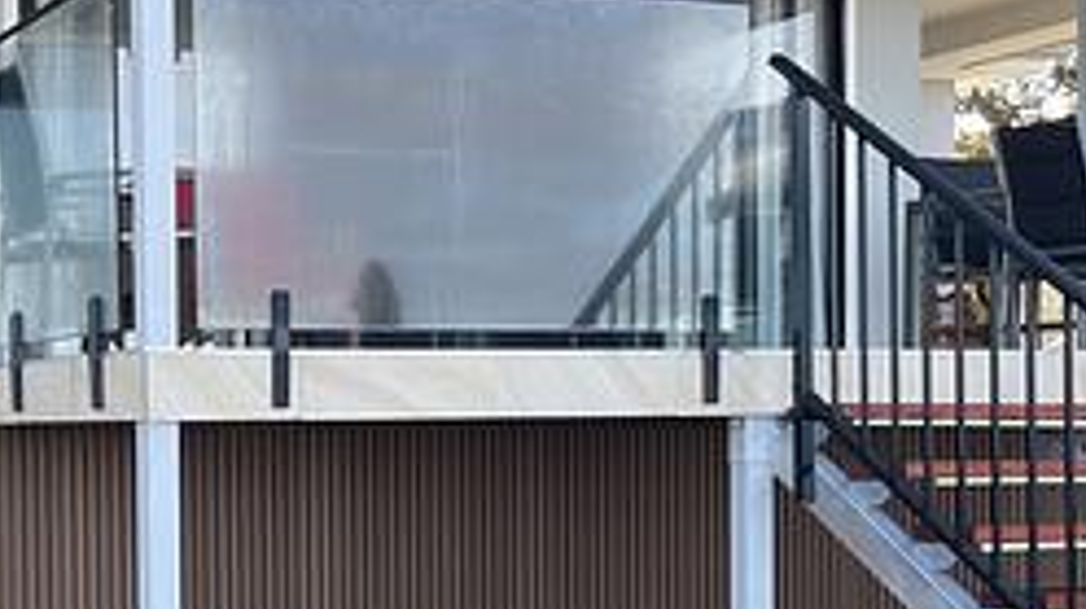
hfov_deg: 28.9
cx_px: 175
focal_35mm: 71
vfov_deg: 16.8
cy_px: 506
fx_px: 2043
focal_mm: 5.1
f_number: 1.6
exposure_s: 1/248
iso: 32
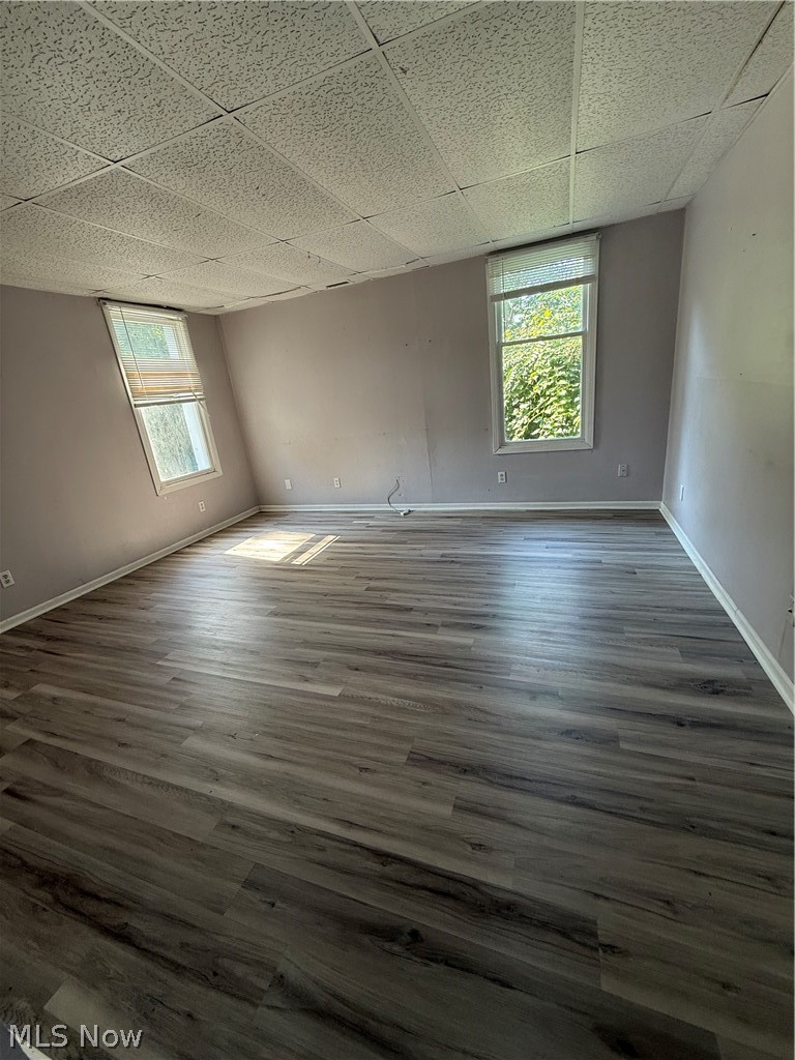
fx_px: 429
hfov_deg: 85.7
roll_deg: +6.8
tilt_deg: -17.0
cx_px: 398
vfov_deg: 102.1
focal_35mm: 14
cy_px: 530
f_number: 2.2
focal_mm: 2.22
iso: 100
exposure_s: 1/99
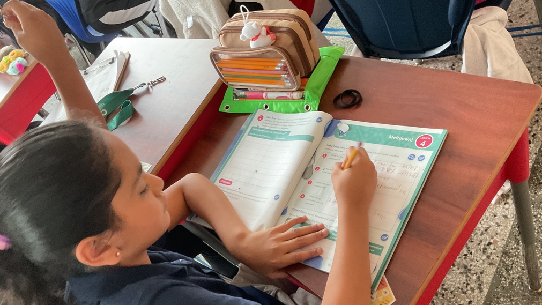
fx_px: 460
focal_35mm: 32
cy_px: 177
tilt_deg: -44.3
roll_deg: +40.0
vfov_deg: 36.6
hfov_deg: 61.0
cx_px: 269
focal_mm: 3
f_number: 1.8
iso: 250
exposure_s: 1/30
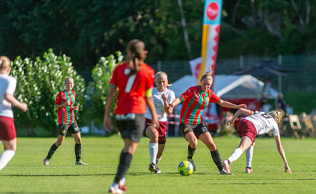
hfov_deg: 5.2
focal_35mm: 408
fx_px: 3500
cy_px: 135
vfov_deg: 3.2
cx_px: 203
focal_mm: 300
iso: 140
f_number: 3.2
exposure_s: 1/1600
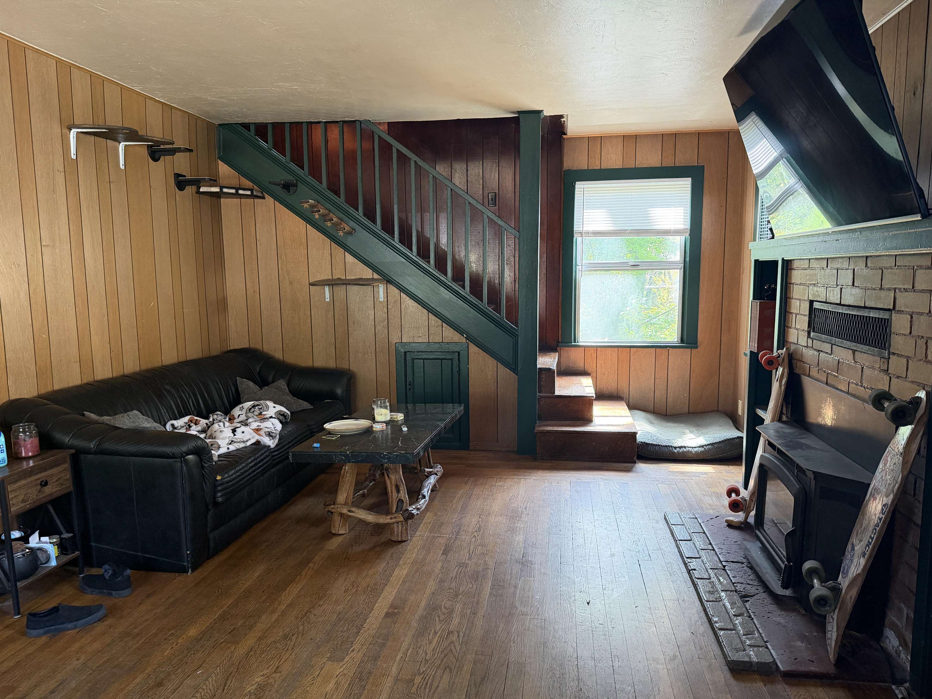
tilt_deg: -8.6
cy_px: 361
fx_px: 673
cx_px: 471
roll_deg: +1.3
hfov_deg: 69.4
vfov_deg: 54.9
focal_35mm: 25
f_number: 1.78
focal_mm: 6.76
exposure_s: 1/60
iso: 320
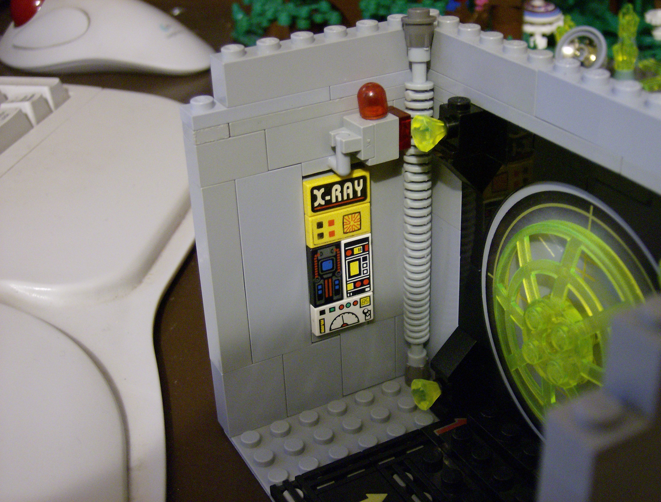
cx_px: 330
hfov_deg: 41.1
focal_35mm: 46
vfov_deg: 31.8
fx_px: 883
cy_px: 251
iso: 200
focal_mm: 7.7
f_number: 3.1
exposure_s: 1/4.66
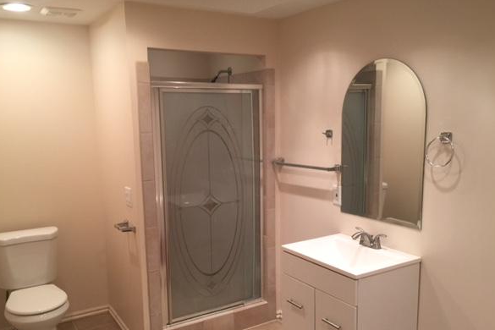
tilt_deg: -10.2
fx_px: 454
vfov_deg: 39.8
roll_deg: +0.8
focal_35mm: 33
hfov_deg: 57.2
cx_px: 248
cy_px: 201
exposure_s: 1/15
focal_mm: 4.15
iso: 32
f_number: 2.2
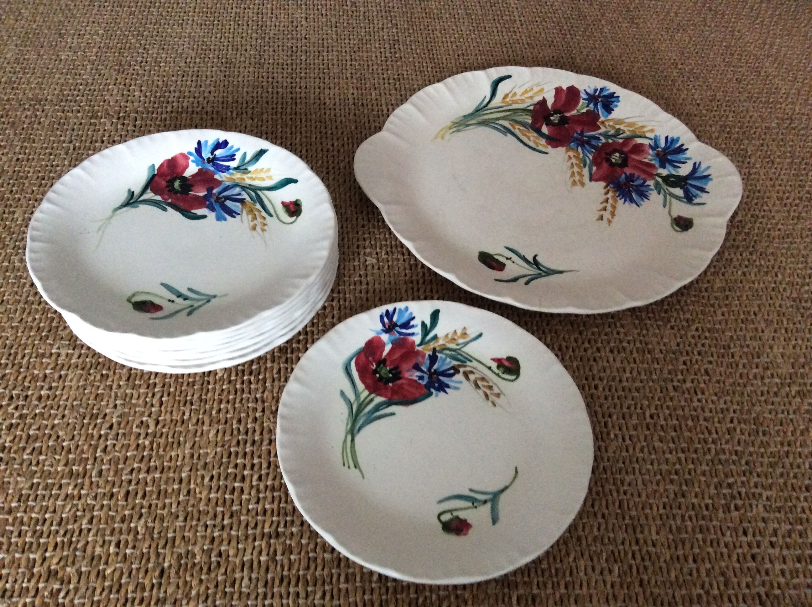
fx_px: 750
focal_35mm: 32
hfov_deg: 56.9
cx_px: 406
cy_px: 304
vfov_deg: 44.1
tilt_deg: -52.4
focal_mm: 3.3
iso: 320
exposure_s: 1/25
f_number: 2.4
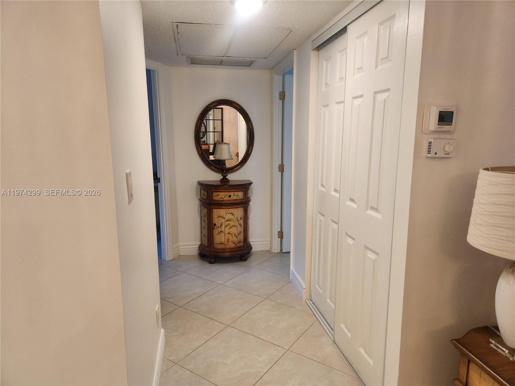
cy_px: 193
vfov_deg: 58.9
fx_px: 342
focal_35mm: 23
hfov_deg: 73.9
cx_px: 258
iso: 200
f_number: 1.8
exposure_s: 1/120
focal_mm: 5.4
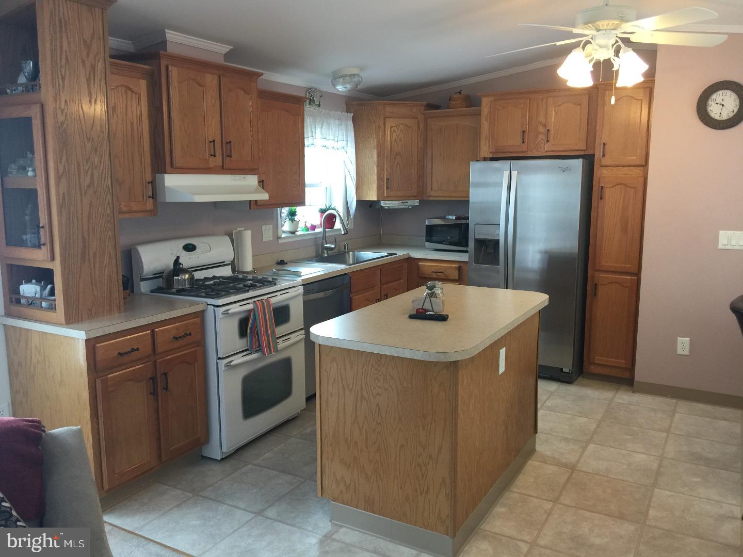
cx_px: 372
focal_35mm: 29
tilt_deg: -8.9
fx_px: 622
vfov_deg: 48.2
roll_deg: -1.0
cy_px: 278
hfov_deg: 61.7
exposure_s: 1/30
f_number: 2.2
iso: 50
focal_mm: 4.15
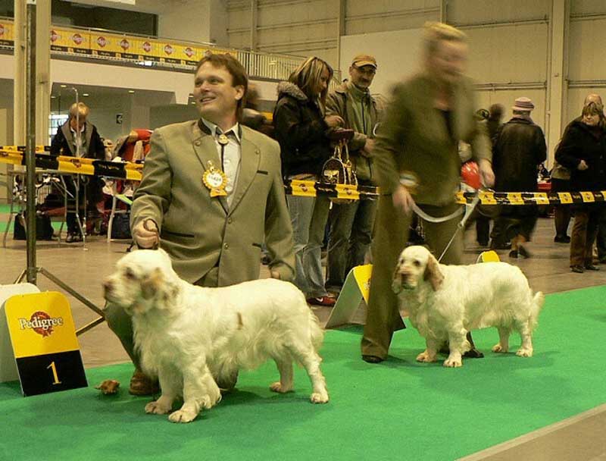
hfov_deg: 51.1
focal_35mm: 36
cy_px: 230
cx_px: 303
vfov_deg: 40.0
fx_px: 633
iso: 200
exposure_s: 1/10
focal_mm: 6
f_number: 2.8
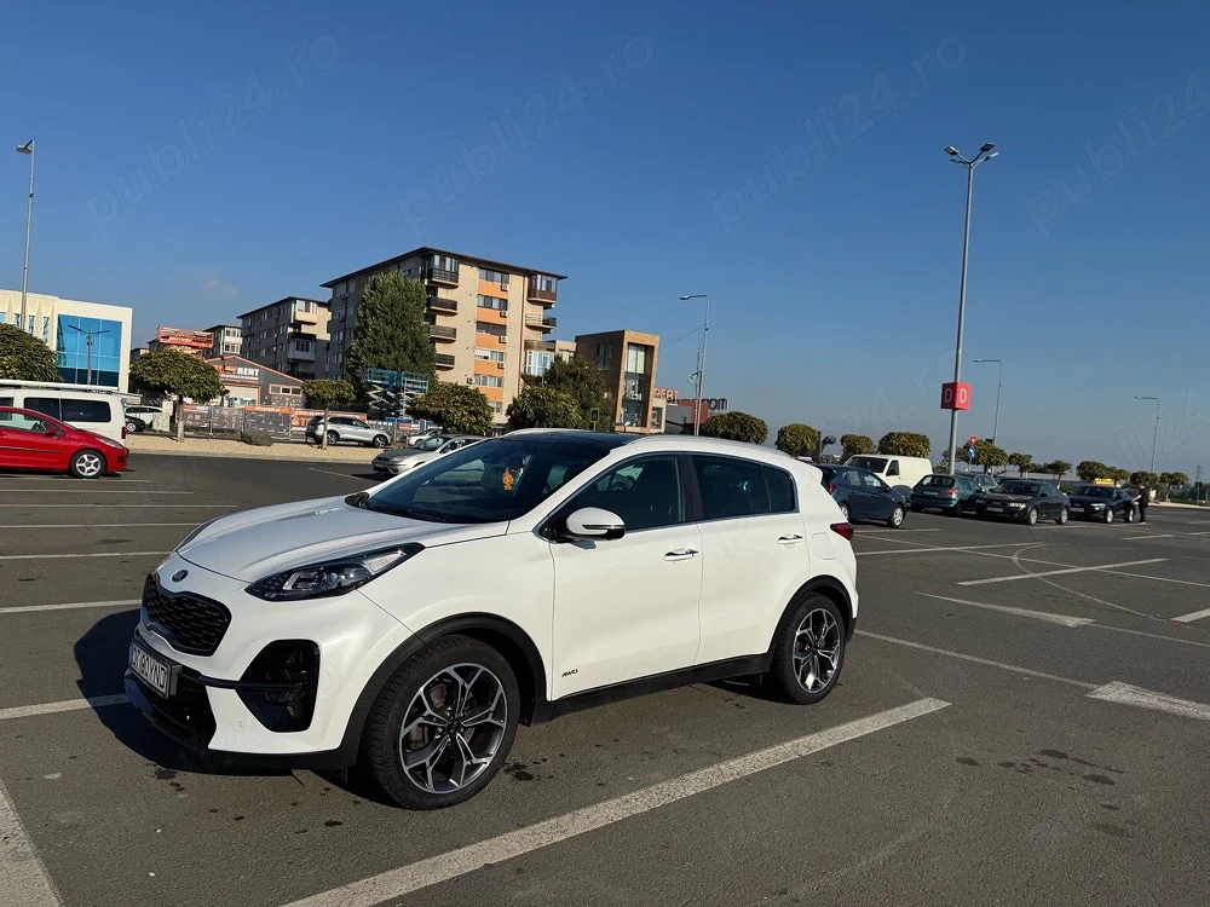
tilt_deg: -0.4
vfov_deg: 56.8
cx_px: 605
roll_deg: -3.2
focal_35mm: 24
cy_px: 454
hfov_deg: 71.6
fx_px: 839
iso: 80
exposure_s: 1/9009
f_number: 1.78
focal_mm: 6.76
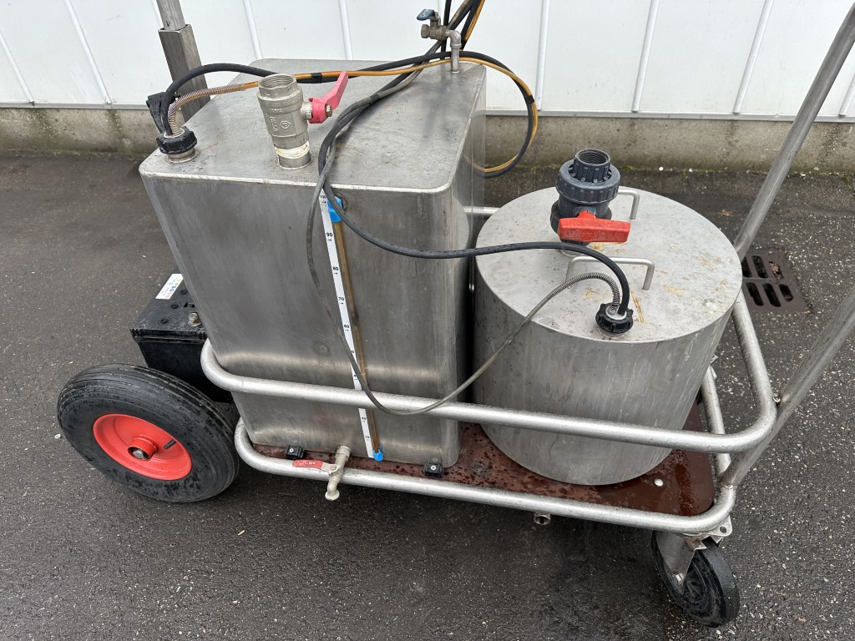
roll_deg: +2.0
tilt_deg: -43.4
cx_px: 428
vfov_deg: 56.8
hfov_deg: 71.6
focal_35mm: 24
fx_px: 593
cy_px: 320
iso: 80
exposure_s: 1/663
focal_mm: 6.86
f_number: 1.78
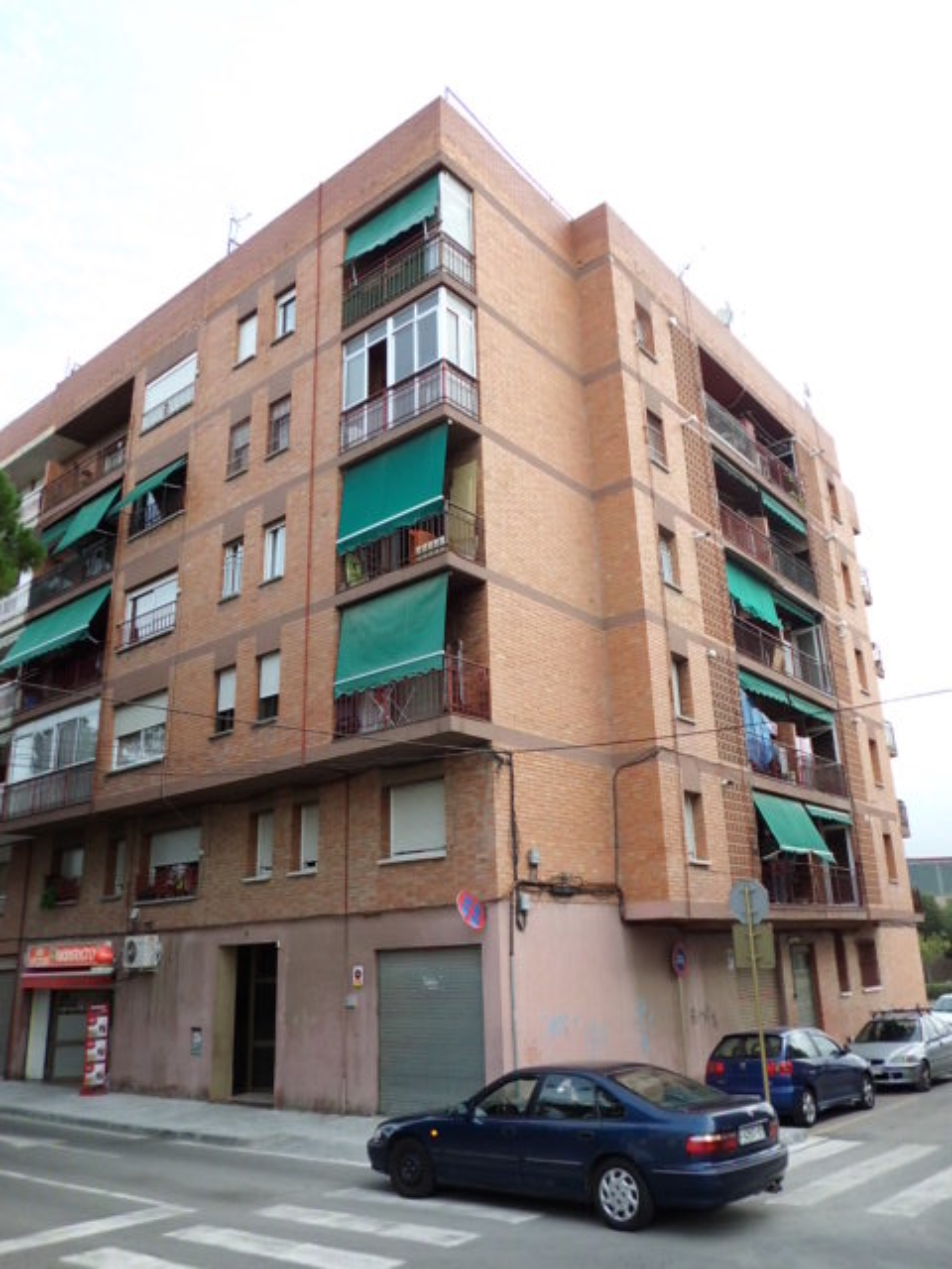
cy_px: 634
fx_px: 953
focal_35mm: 26
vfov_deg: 67.3
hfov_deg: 53.1
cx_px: 476
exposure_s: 1/200
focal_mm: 4.6
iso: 100
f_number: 3.2
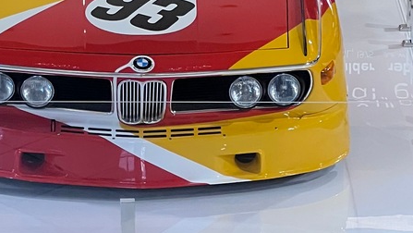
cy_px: -101
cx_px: 91
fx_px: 2739
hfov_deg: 8.6
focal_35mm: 250
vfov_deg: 4.8
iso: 160
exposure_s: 1/100
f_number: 2.8
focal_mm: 9
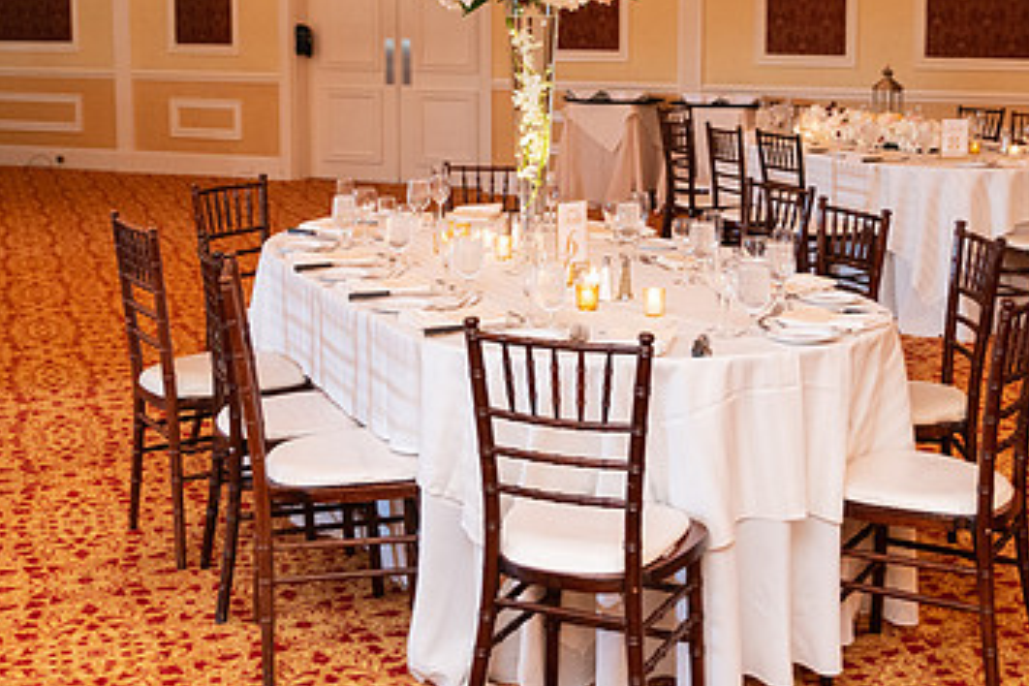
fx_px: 1543
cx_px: 602
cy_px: 179
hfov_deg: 36.8
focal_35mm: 54
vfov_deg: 24.8
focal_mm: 33
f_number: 2.8
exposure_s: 1/80
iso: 3200
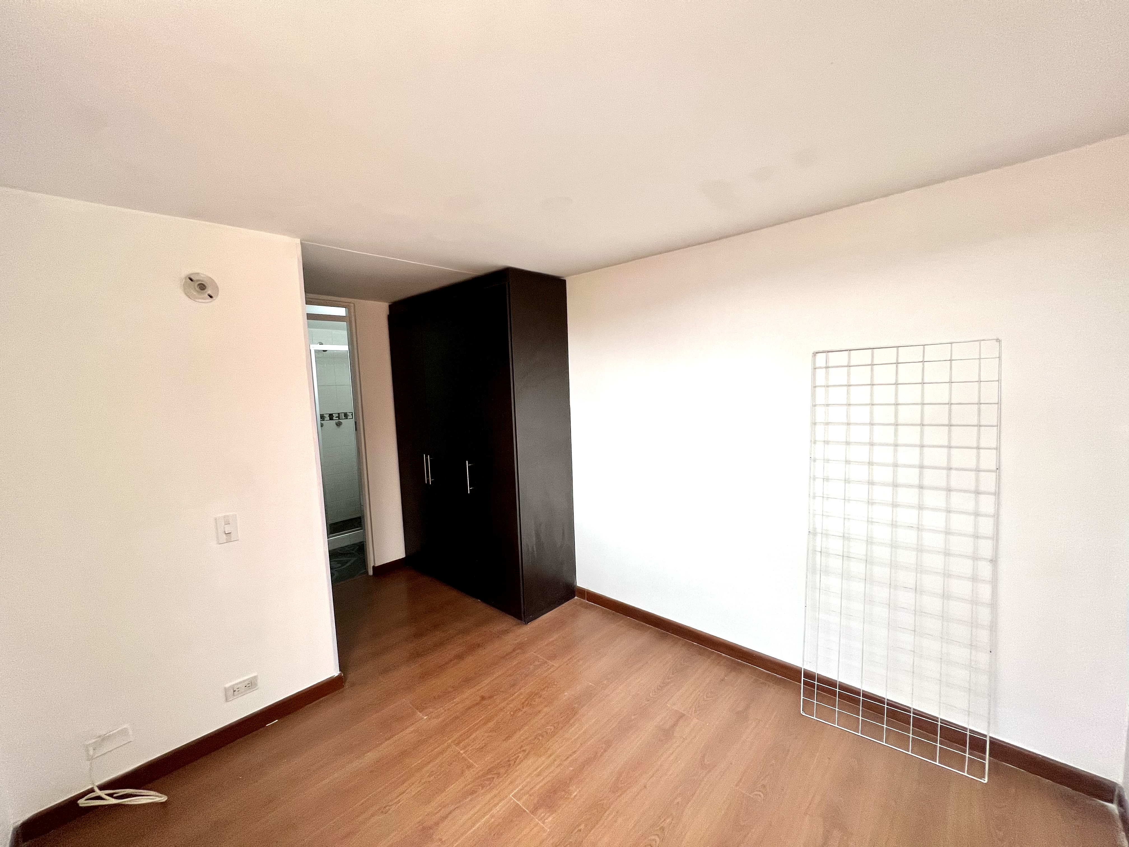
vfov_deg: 89.9
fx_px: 424
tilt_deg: -3.9
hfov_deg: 106.2
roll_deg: +1.8
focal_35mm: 13
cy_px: 424
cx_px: 564
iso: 100
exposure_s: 1/99
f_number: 1.8
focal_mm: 1.57
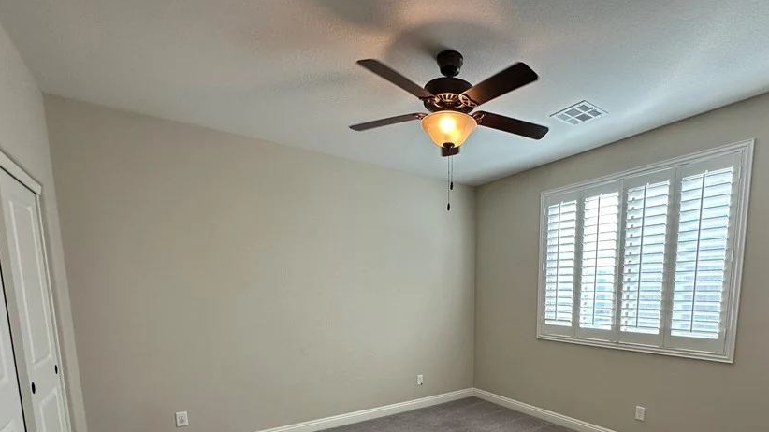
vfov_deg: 54.5
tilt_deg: -7.4
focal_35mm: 19
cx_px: 460
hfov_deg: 88.5
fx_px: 387
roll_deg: -0.1
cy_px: 342
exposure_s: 1/120
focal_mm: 2.22
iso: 80
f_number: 2.2
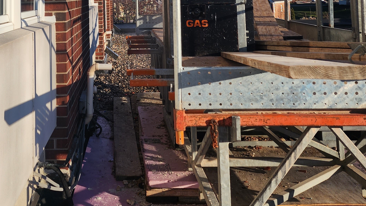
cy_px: -53
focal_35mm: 48
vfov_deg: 22.6
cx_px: 106
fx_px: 466
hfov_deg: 42.0
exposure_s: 1/1173
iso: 12
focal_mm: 6.4
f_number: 1.8
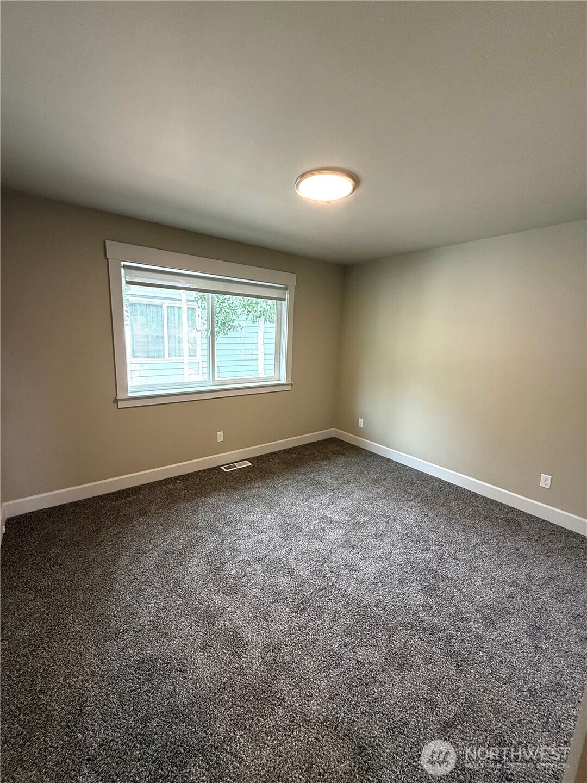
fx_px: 317
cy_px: 392
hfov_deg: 85.7
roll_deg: -2.1
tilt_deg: -10.1
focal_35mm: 14
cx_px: 294
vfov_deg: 102.1
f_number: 2.2
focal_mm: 2.22
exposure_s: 1/120
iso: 200
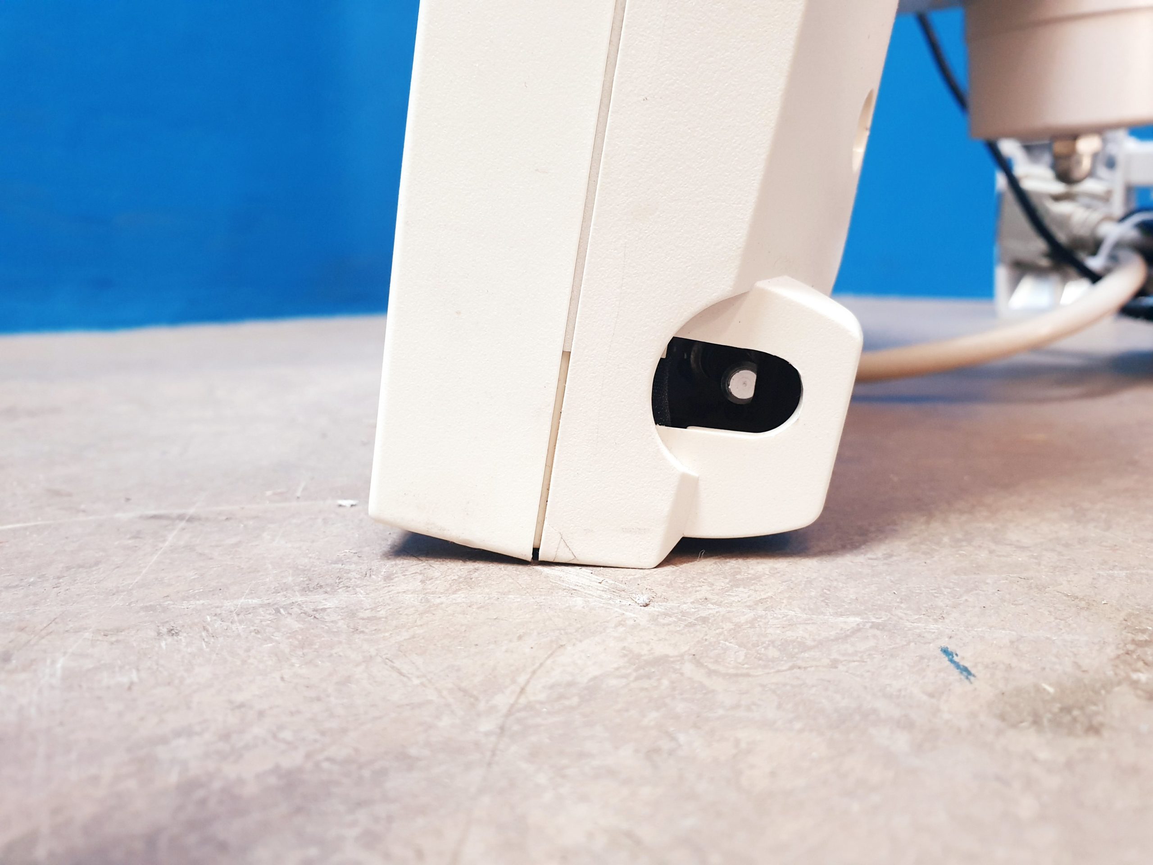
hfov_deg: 67.3
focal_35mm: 26
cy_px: 432
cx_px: 576
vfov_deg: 53.1
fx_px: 866
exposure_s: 1/33
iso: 320
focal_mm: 4.3
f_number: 2.4
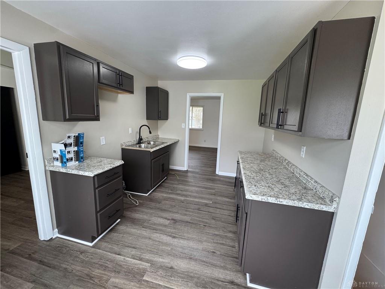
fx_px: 156
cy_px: 144
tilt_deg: -10.0
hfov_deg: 102.1
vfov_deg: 85.7
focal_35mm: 14
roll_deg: -2.5
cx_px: 192
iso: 200
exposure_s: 1/120
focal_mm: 2.22
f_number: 2.2
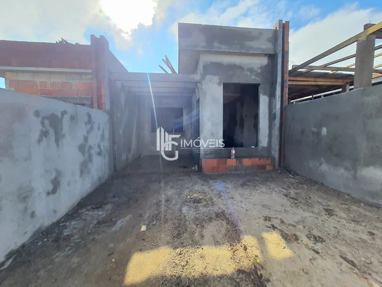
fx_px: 143
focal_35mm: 13
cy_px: 144
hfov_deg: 106.2
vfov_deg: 89.9
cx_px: 191
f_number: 2.2
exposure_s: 1/956
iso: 50
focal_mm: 1.74
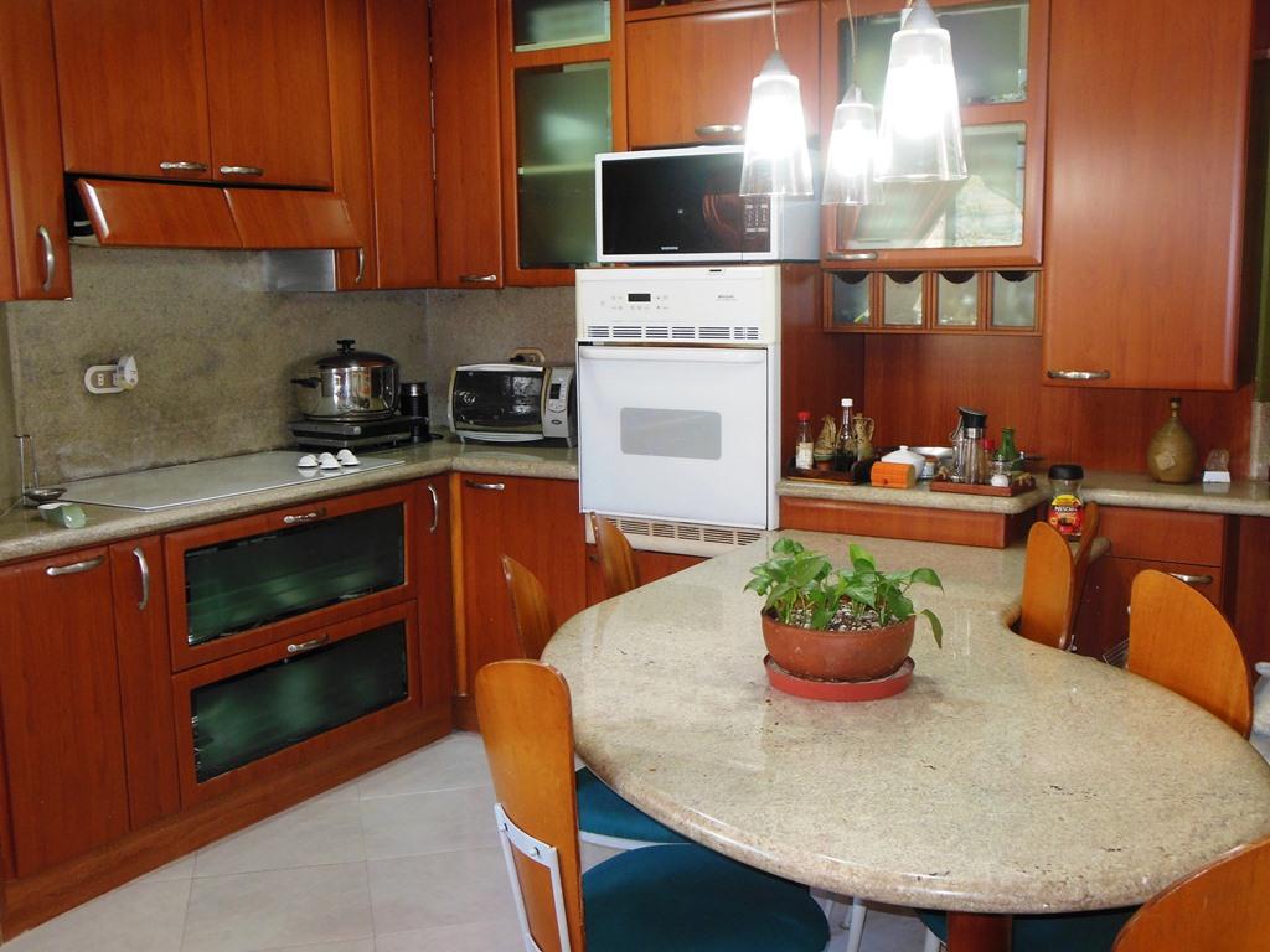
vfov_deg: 37.7
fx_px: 1394
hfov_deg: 49.0
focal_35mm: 38
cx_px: 635
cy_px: 476
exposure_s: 1/30
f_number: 3.6
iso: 250
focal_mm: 6.8
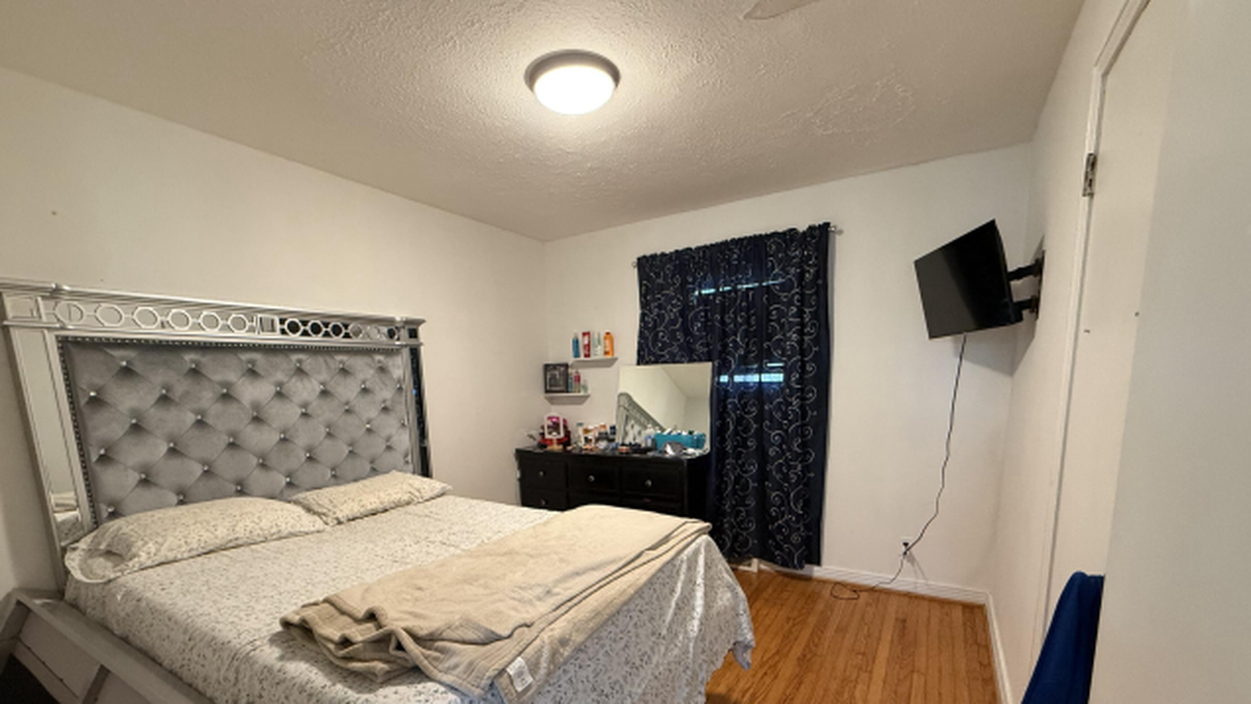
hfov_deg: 99.3
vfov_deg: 65.5
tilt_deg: -8.3
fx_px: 531
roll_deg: +2.1
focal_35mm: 16
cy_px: 464
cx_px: 607
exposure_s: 1/60
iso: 400
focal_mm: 2.22
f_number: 2.2
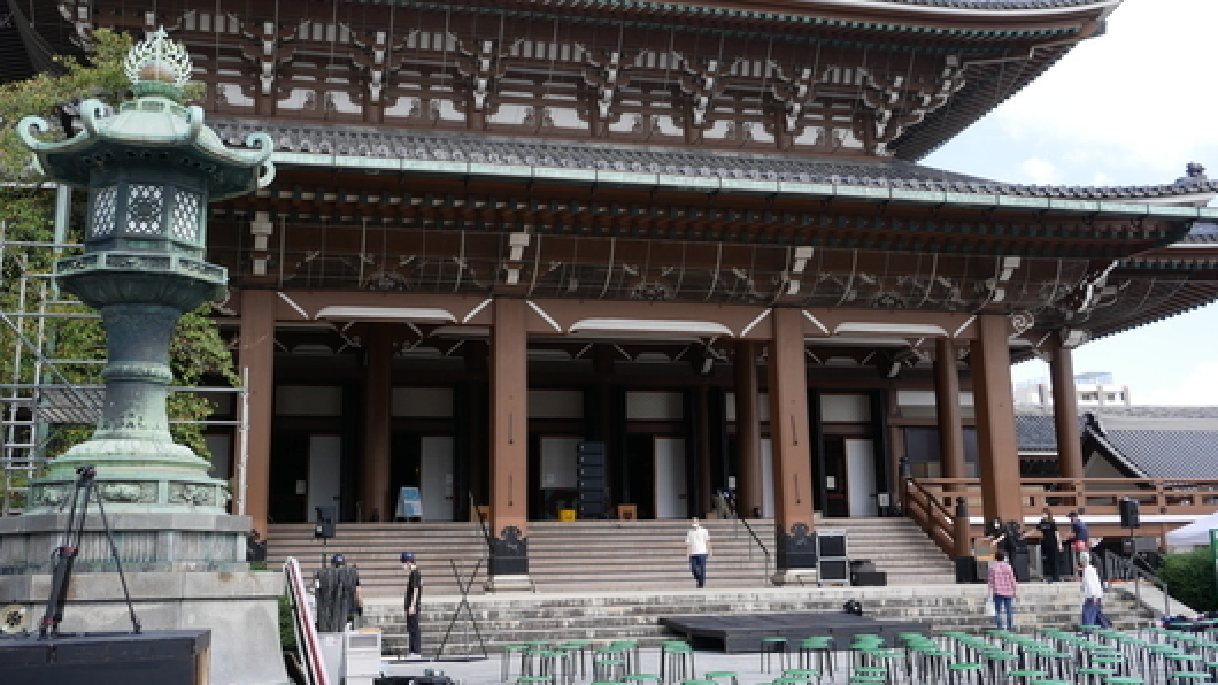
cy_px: 268
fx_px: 1356
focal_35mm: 42
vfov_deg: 28.3
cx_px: 632
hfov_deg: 48.4
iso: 200
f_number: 5.6
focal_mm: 17
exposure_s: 1/250
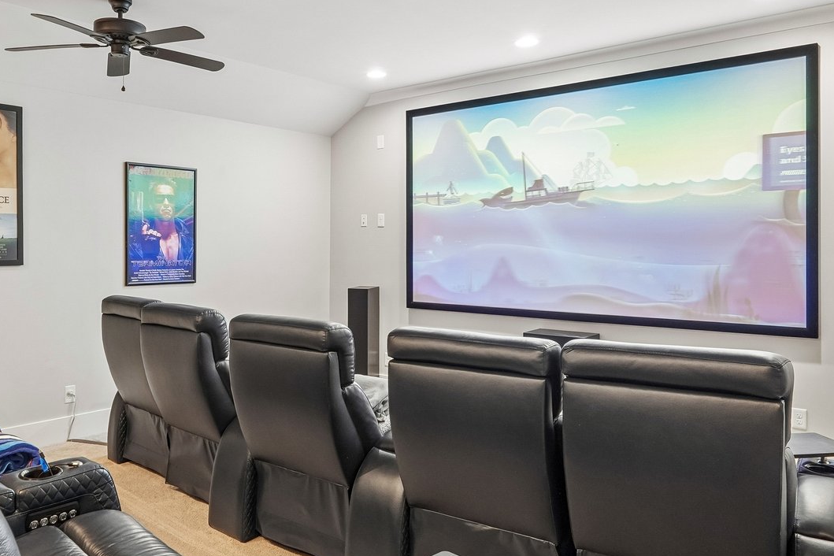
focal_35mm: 29
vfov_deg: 44.9
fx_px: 672
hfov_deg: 63.1
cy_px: 259
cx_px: 335
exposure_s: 1/4
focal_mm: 10
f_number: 8
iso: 400
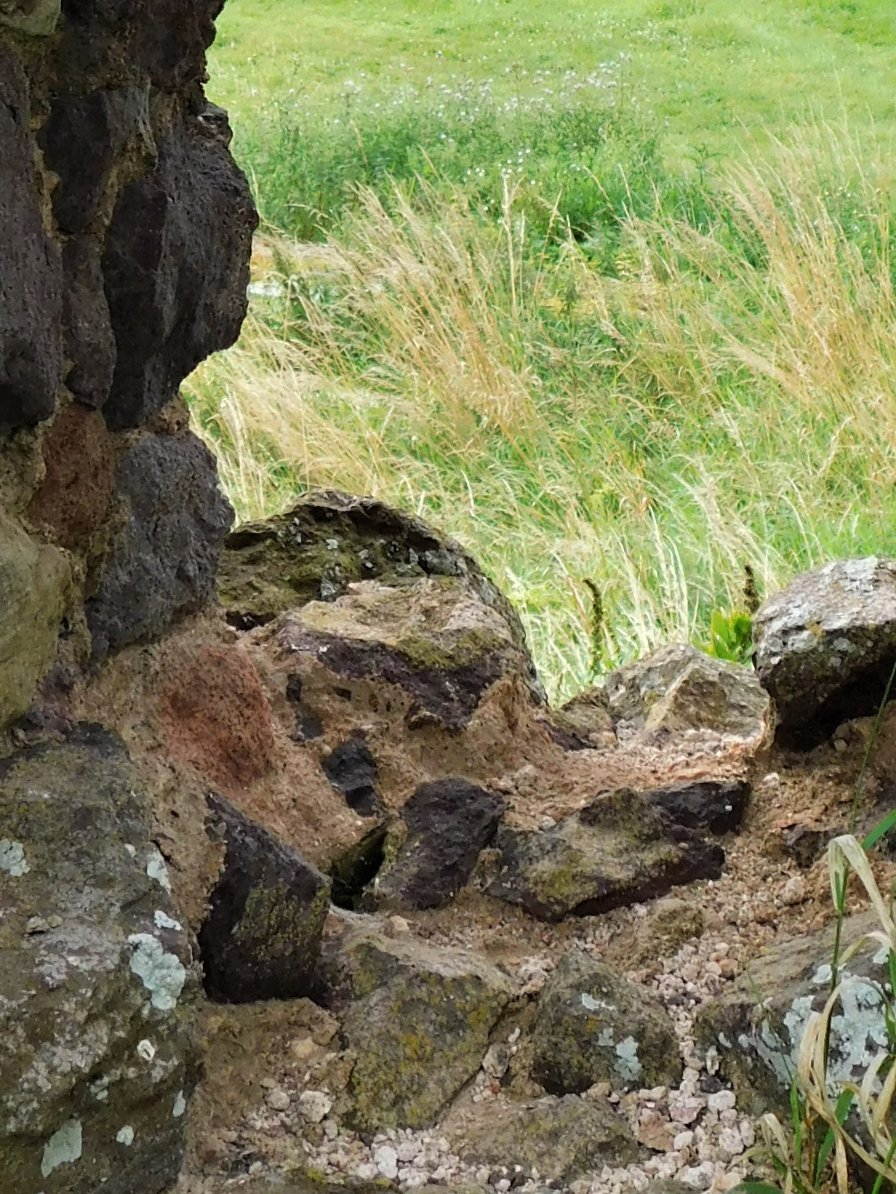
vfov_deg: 18.9
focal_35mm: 101
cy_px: -35
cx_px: 637
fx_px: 3485
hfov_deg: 14.6
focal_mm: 6.3
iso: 125
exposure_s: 1/320
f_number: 3.5
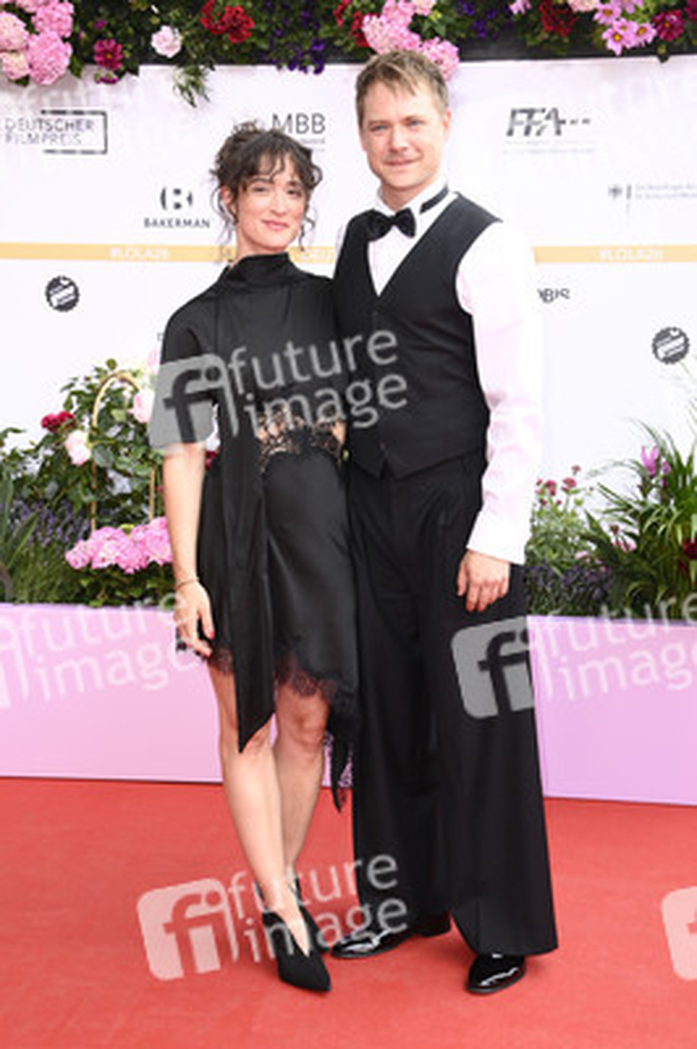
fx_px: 1513
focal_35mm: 52
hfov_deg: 25.9
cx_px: 348
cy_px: 524
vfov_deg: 38.2
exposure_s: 1/250
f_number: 5.6
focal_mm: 52
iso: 800
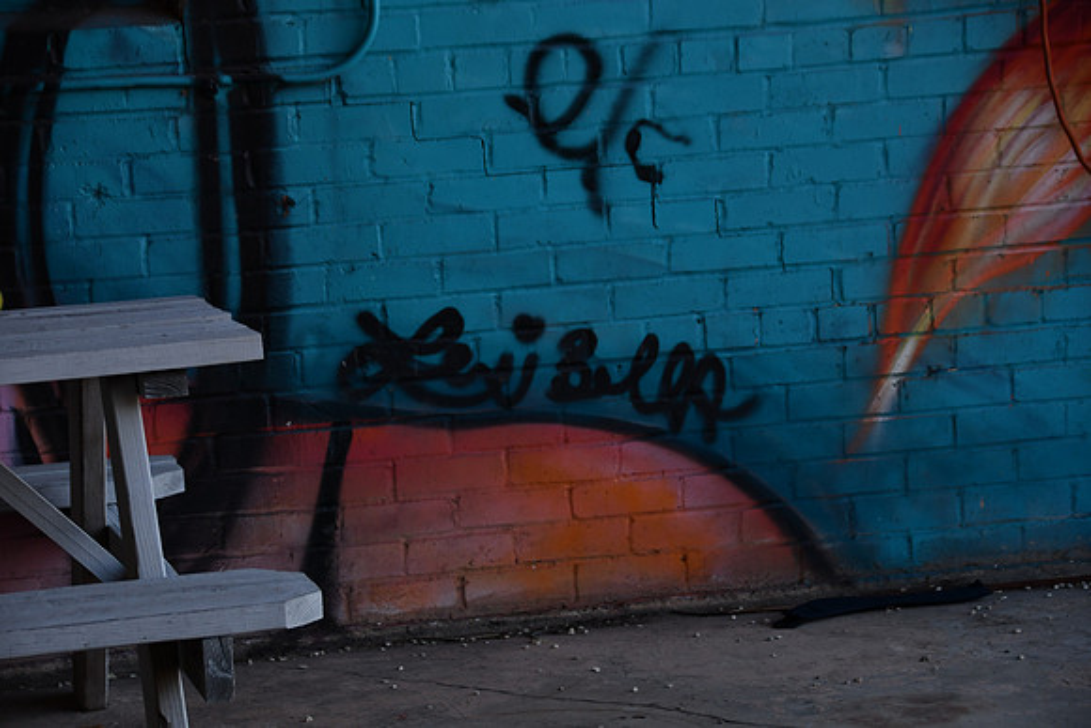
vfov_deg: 9.9
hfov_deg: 14.9
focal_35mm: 138
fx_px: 4183
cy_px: 364
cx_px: 546
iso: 400
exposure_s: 1/400
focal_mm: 92
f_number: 5.3
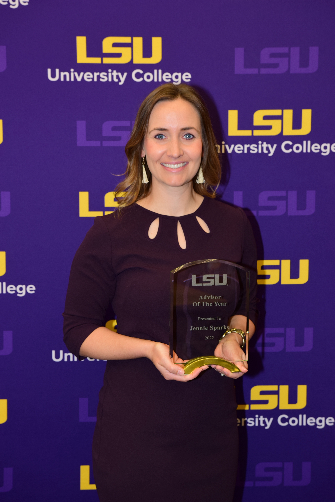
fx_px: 732
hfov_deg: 25.8
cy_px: 251
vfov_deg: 37.8
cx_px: 168
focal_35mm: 52
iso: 200
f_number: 5
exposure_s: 1/60
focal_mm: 35
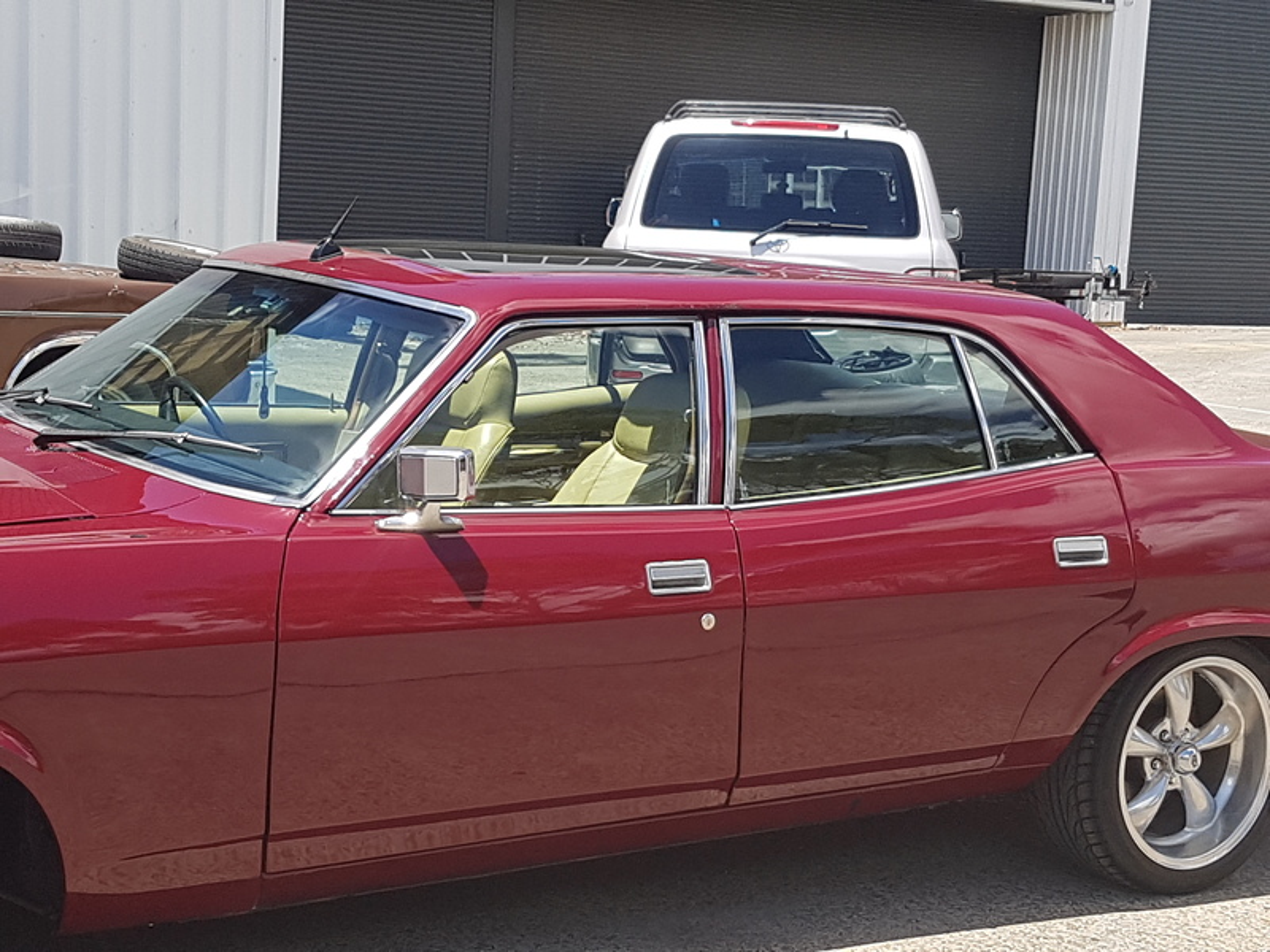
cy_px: 476
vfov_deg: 53.1
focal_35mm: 26
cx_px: 635
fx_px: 954
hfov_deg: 67.3
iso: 50
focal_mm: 4.2
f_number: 1.7
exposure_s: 1/1852
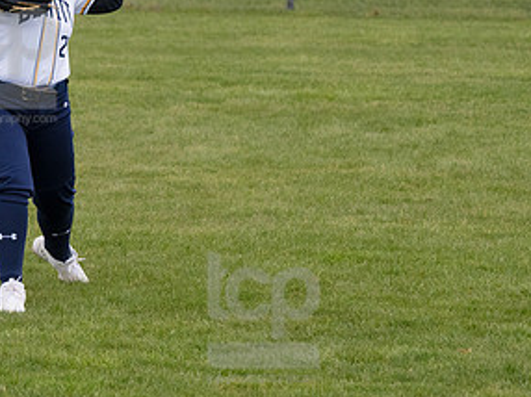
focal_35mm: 482
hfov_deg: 4.1
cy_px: 59
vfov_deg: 3.1
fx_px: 7388
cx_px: 0
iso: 640
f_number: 5.6
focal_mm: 165
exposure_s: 1/1600
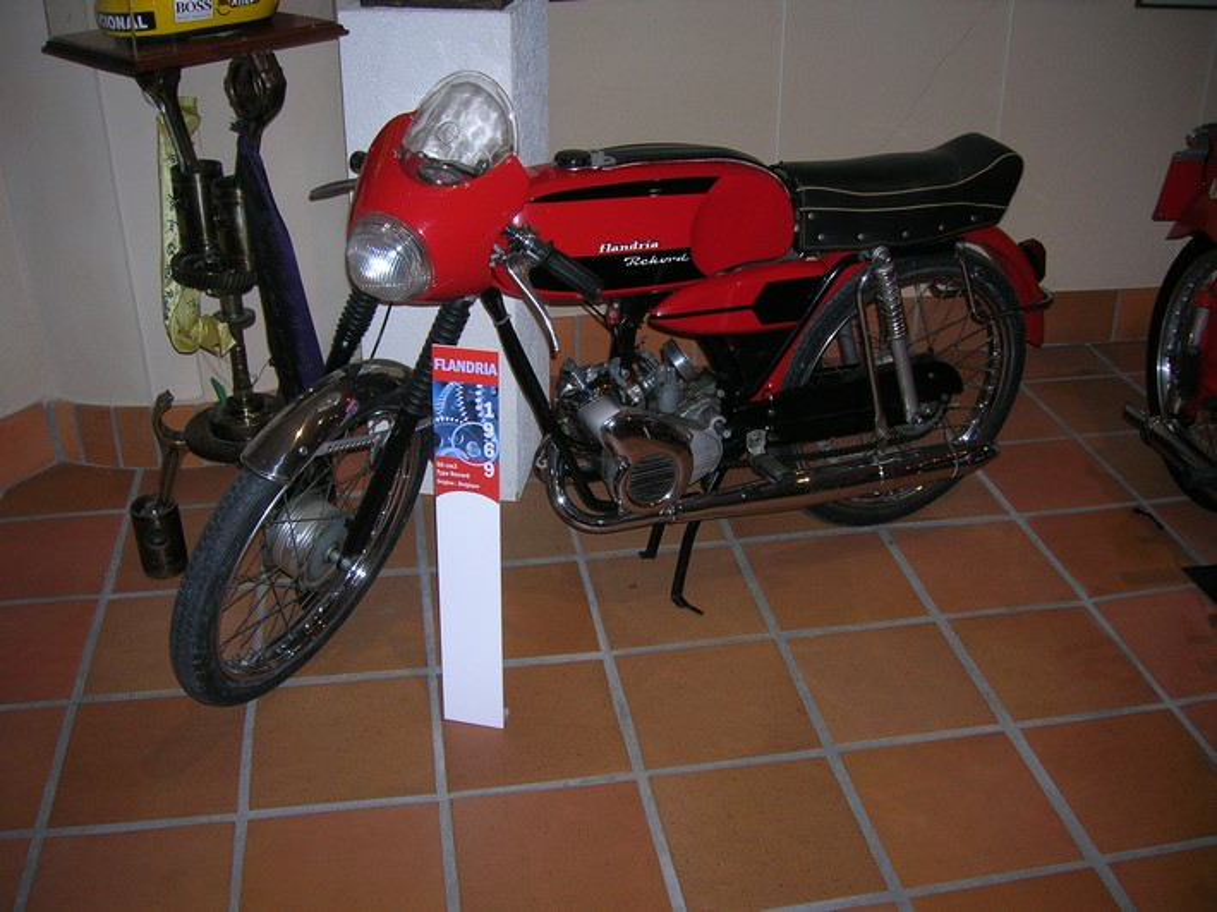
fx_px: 1195
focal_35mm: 34
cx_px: 608
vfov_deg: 41.8
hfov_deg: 54.0
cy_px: 456
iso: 56
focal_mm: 5.7
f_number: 2.9
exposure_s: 1/60.1
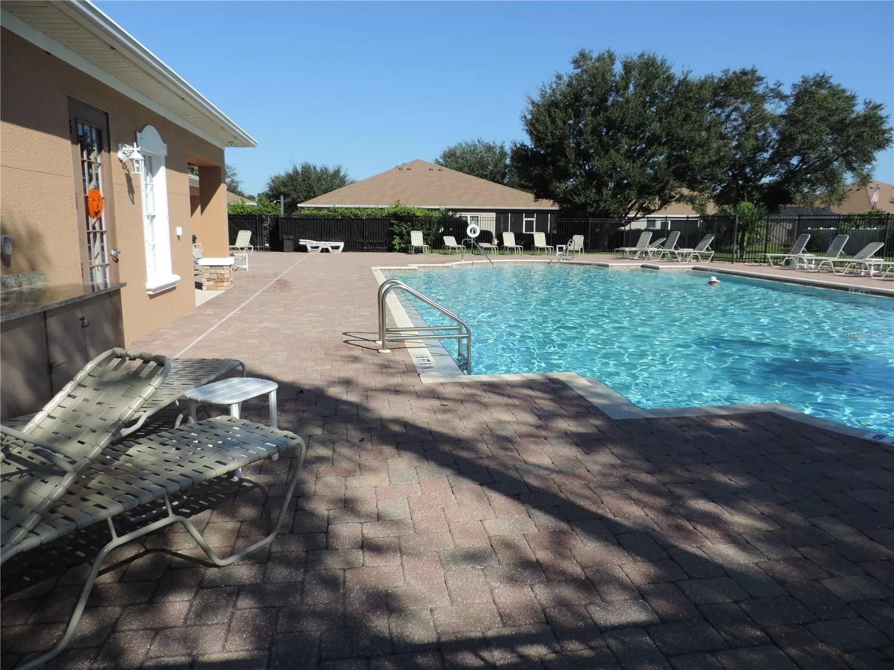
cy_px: 335
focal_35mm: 24
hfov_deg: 71.6
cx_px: 447
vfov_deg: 56.8
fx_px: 620
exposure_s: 1/1250
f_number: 3
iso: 80
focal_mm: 4.3
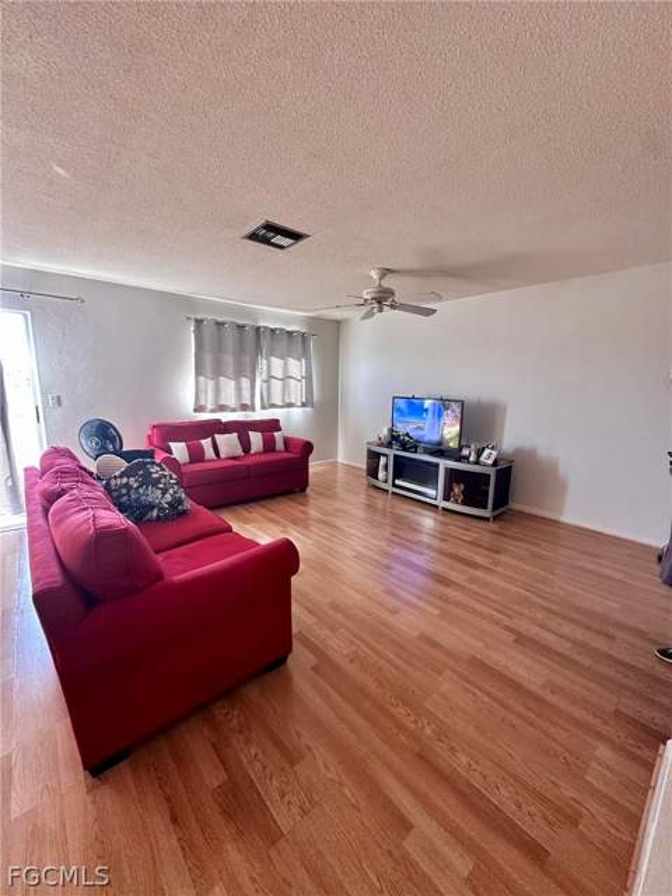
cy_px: 448
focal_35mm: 14
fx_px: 362
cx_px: 336
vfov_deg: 102.1
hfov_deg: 85.7
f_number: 2.2
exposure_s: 1/120
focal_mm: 2.22
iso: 320
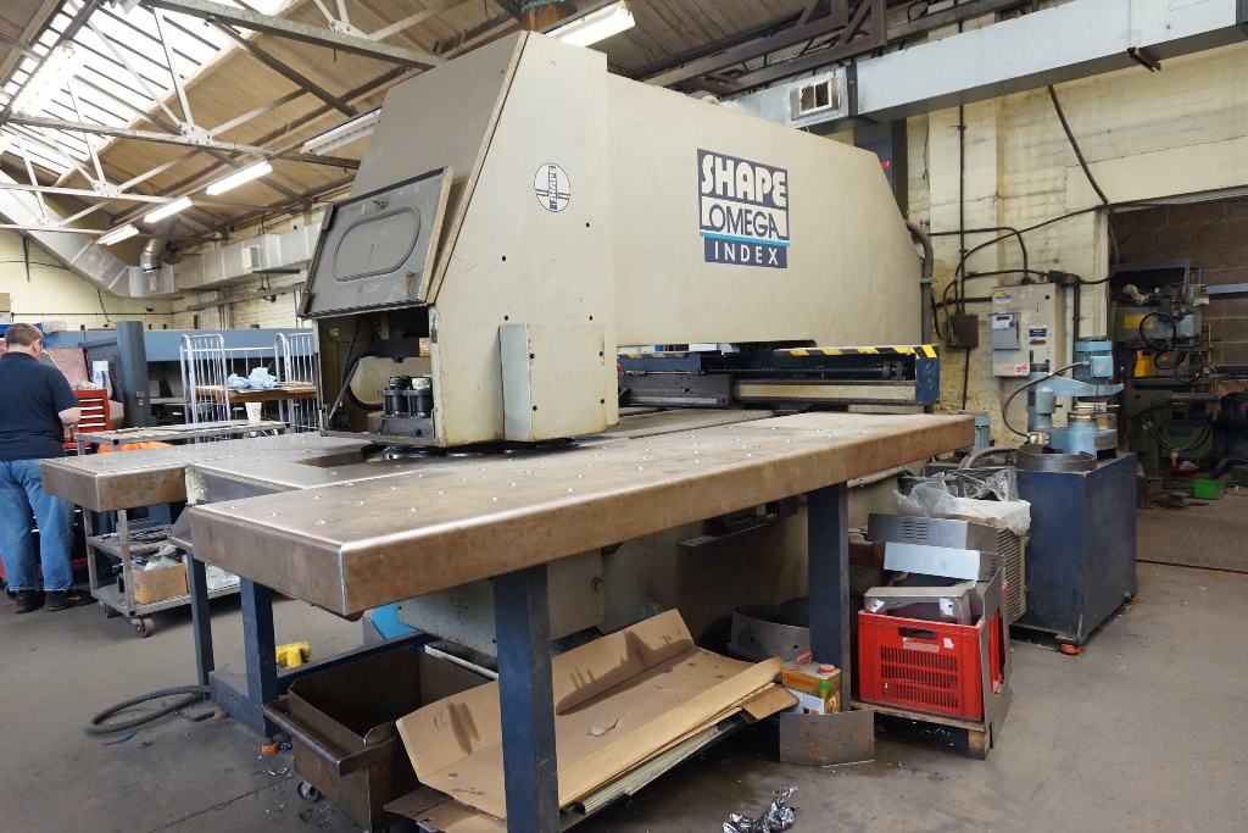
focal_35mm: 24
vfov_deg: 53.1
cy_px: 416
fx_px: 832
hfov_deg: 73.7
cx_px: 624
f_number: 4
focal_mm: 16
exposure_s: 1/160
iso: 1600
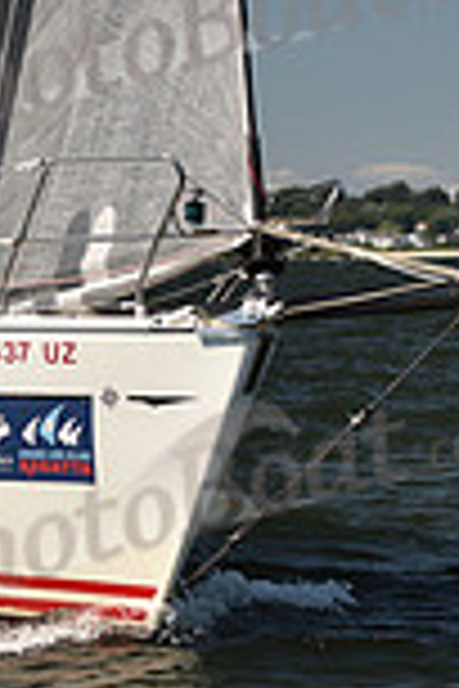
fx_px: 5087
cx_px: -338
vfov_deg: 7.7
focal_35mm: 266
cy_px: 326
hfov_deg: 5.1
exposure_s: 1/1250
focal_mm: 70
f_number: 4
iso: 250
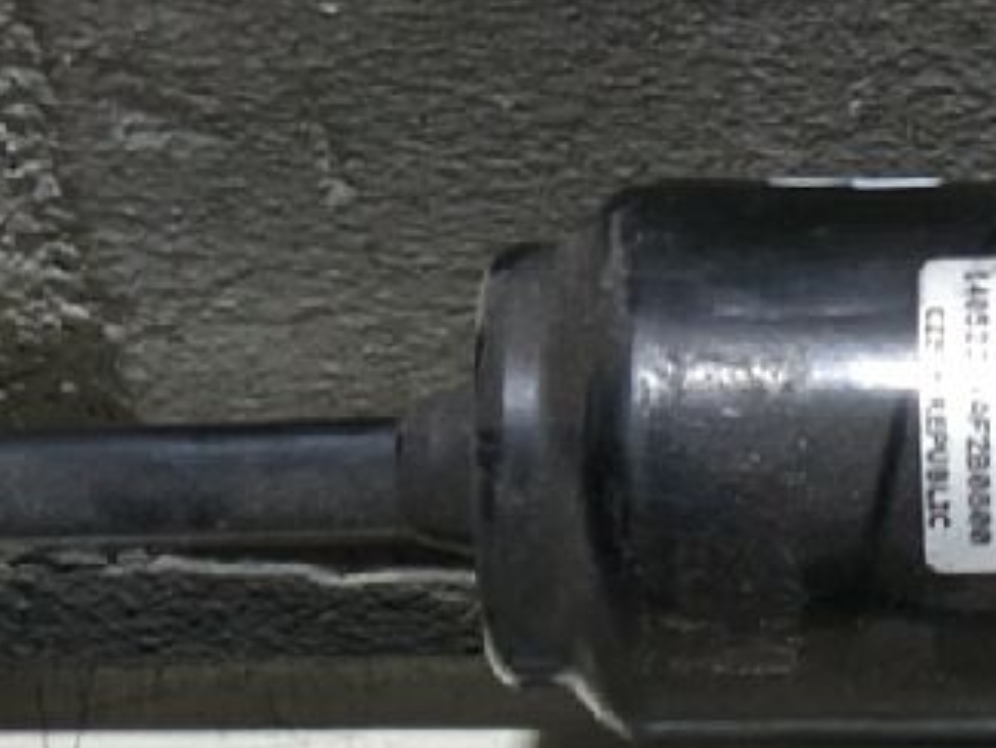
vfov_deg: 4.9
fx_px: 8664
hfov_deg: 6.5
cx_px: 1667
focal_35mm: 301
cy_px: 441
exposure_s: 1/50
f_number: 1.89
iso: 128
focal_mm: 5.43
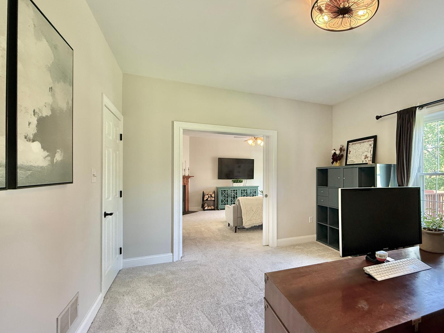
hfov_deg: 85.8
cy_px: 179
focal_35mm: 18
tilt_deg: -0.4
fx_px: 231
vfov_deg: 71.5
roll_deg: -0.3
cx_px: 281
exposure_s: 1/60
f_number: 2.2
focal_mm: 2.22
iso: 320
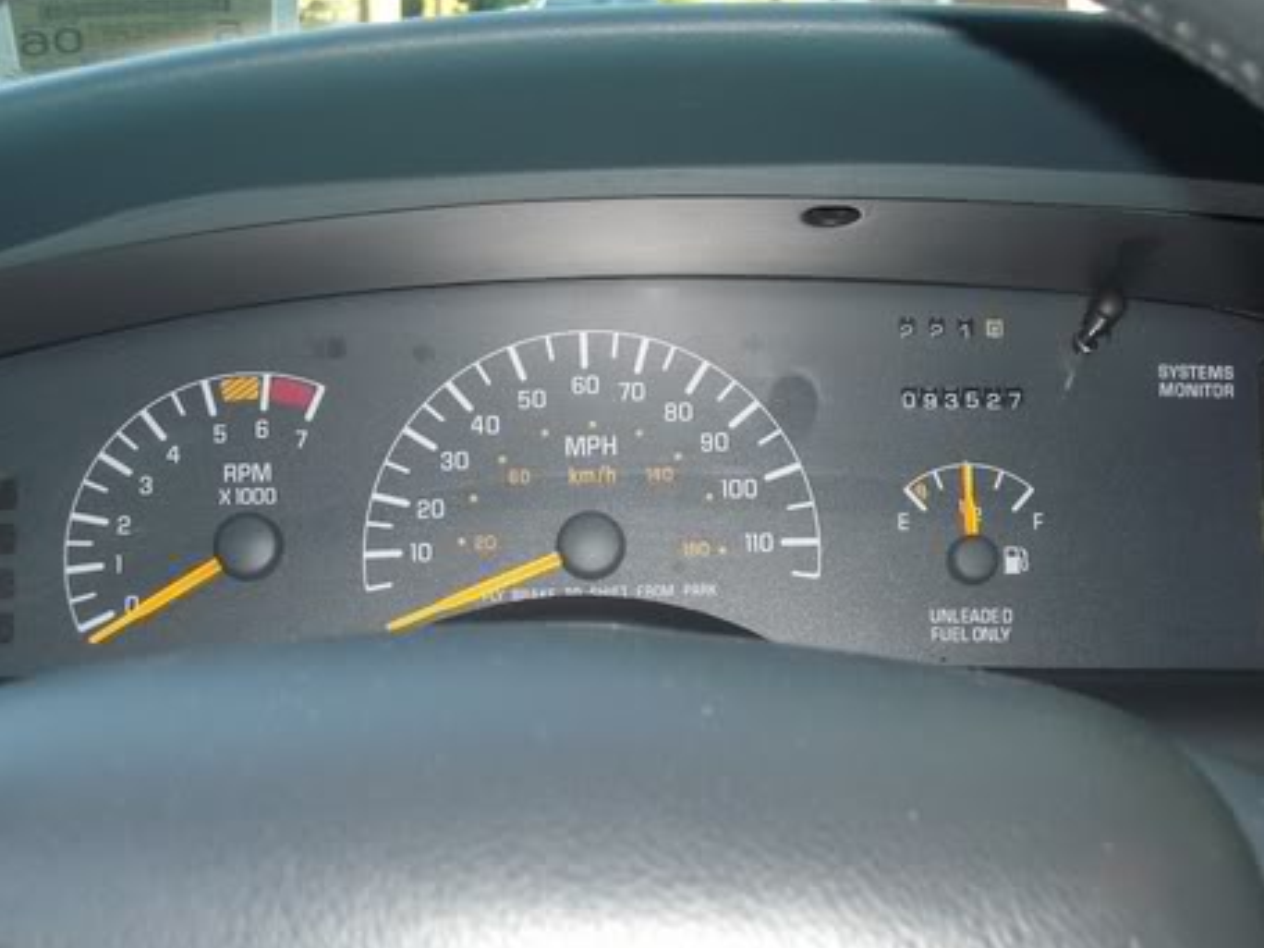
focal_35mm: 55
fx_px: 2008
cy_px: 421
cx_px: 568
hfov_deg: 34.9
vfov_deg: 26.5
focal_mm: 8.2
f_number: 3.1
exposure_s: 1/60
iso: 100
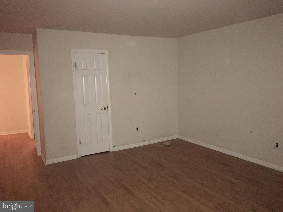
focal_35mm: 29
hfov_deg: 61.7
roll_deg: +1.1
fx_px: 237
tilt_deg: -4.9
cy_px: 106
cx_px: 142
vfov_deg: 48.2
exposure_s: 1/16
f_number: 2.2
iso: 400
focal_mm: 4.15
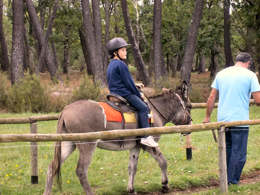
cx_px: 129
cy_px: 97
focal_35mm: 88
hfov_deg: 22.2
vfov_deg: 16.8
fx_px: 661
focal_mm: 12.3
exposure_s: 1/80
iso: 160
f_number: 5.9
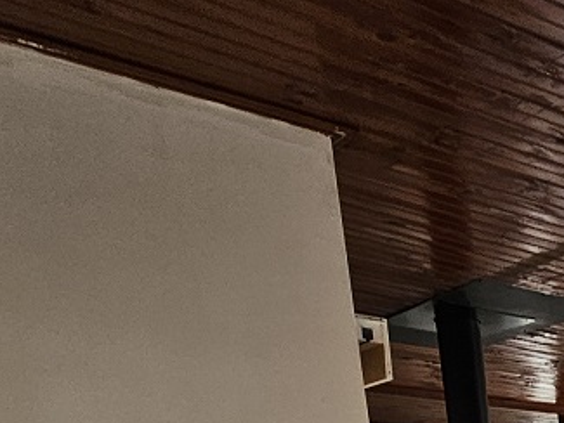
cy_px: 857
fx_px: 978
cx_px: 857
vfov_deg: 17.3
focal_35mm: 60
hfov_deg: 24.5
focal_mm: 2.2
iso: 64
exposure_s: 1/60
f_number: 2.2
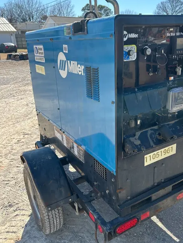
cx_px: 108
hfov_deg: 44.0
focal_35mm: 32
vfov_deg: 56.8
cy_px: 123
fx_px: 226
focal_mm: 5.7
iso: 50
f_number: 1.5
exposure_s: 1/1431
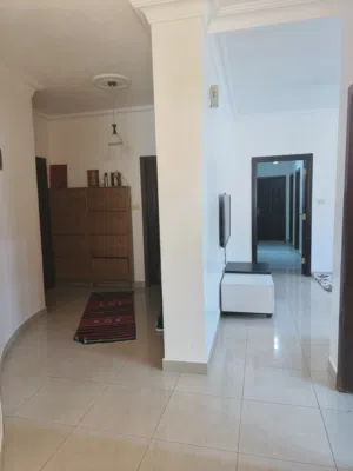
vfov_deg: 73.9
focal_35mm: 23
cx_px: 176
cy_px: 236
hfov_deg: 58.9
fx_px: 313
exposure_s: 1/60
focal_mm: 5.25
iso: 937
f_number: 1.75
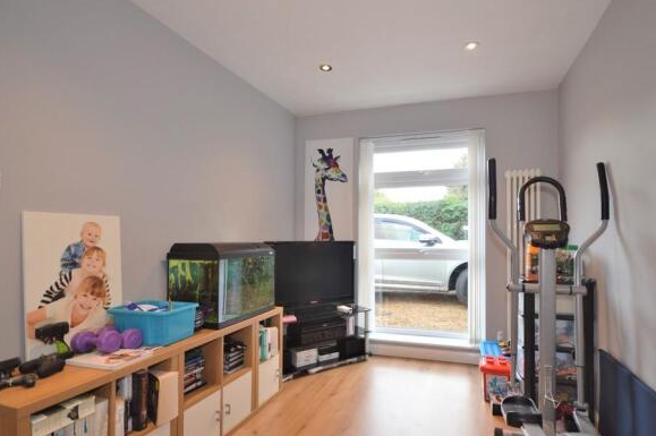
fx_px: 310
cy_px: 231
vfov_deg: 70.3
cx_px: 359
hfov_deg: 93.1
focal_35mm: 17
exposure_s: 1/80
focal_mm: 10
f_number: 4.5
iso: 400
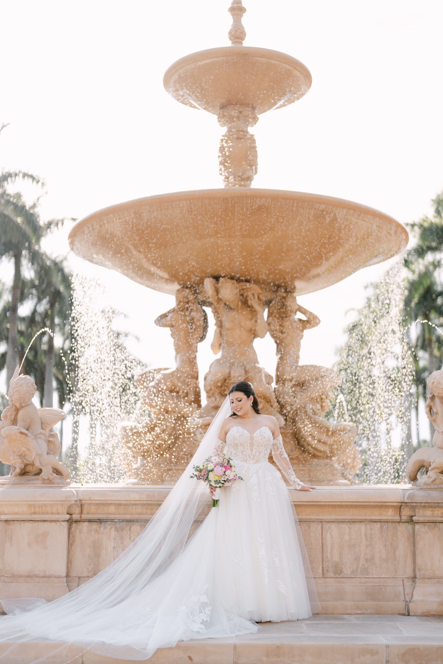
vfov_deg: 39.6
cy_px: 332
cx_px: 222
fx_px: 923
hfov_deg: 27.0
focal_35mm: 50
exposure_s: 1/2500
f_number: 1.2
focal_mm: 50
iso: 100
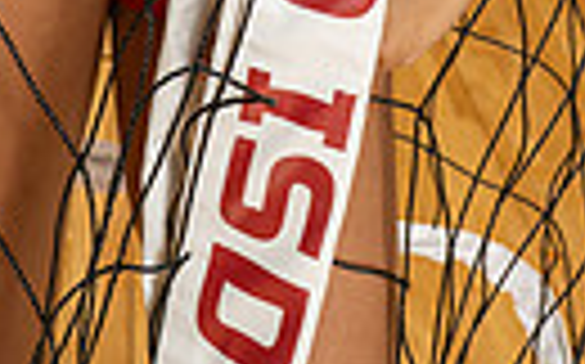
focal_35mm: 92
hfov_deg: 22.5
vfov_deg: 11.0
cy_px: -620
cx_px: 230
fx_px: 1466
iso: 500
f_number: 5.6
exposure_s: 1/250
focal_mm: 26
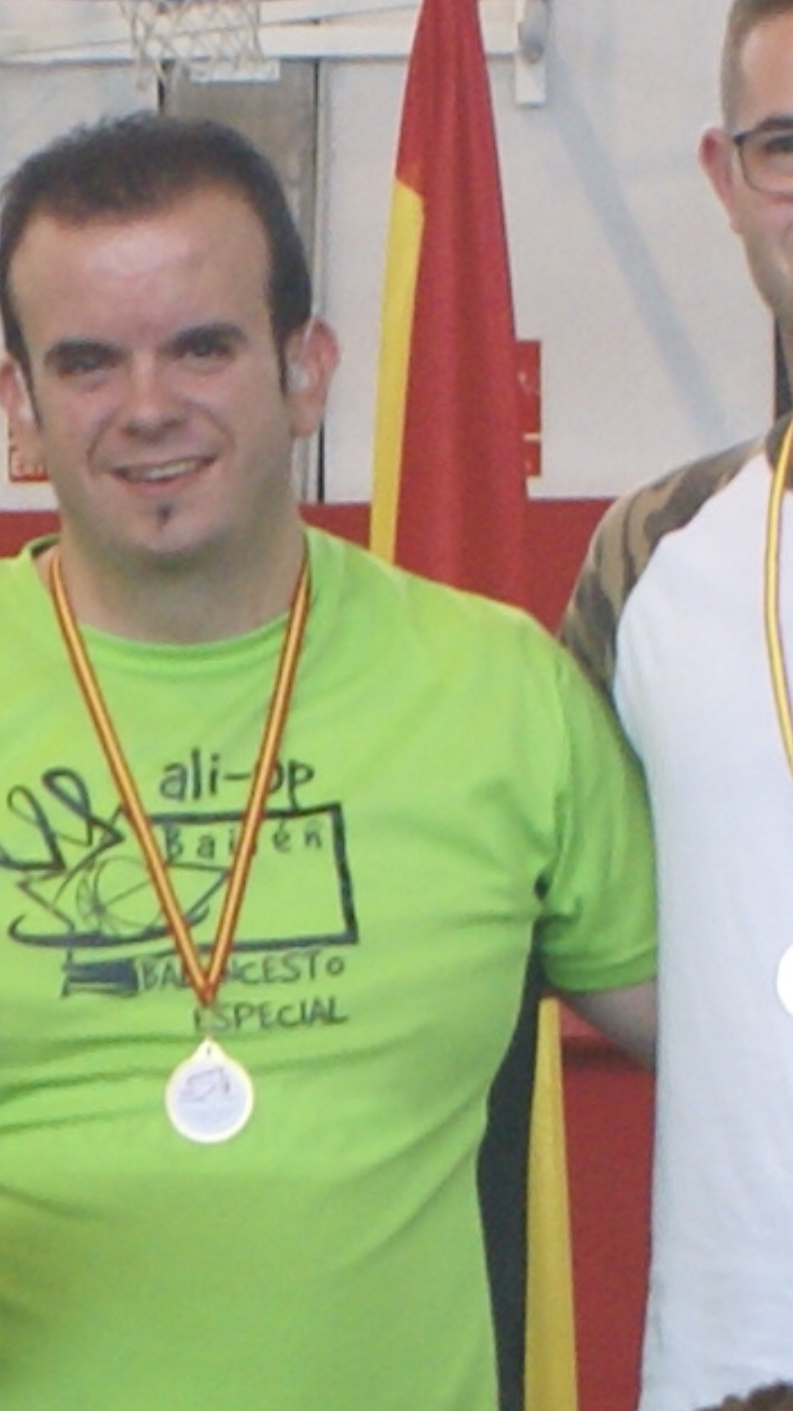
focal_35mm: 253
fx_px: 9460
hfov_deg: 4.8
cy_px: 1429
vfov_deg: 8.5
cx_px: -498
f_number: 4.5
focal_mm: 26
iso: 400
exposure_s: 1/40
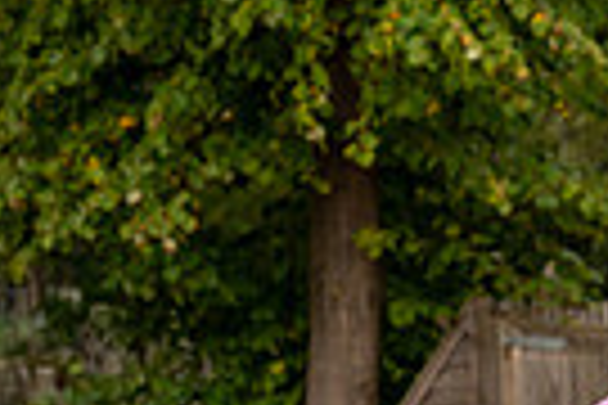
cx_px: 1261
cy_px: 450
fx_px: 3327
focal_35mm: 197
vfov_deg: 6.9
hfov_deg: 9.7
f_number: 7.1
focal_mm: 46
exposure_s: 1/100
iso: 320
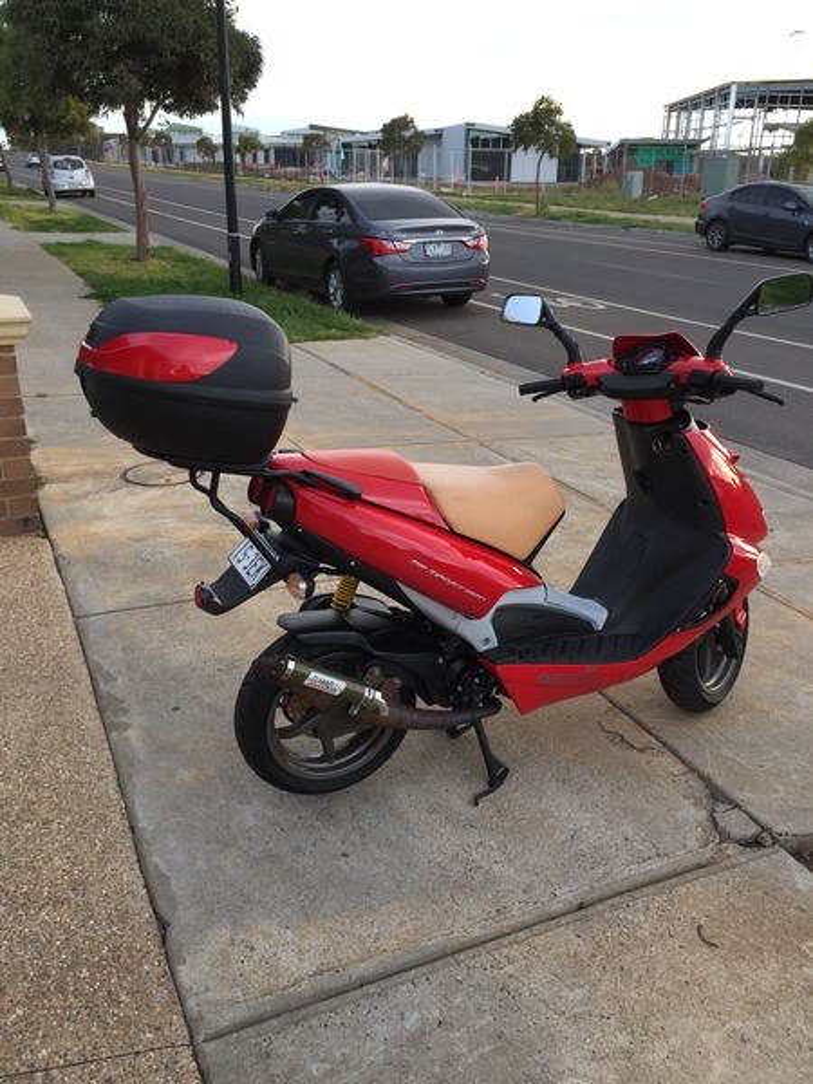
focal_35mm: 29
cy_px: 542
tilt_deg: -19.8
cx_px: 406
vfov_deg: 61.7
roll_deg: -1.8
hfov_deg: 48.2
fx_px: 908
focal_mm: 4.15
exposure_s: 1/100
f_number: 2.2
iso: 32
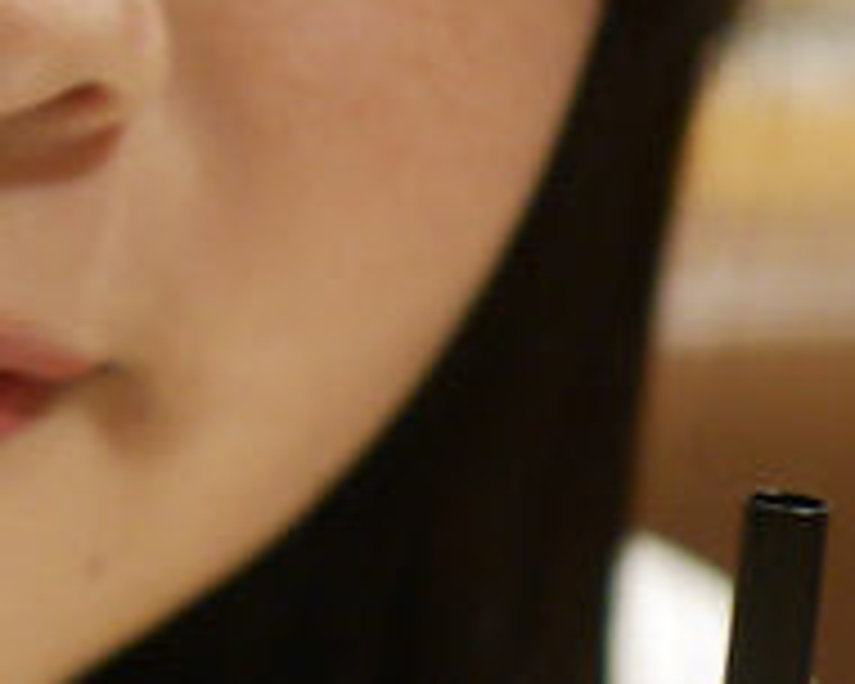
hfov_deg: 12.3
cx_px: -148
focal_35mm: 154
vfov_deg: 10.0
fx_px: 3897
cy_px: 189
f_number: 1.7
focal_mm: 15
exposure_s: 1/60
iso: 640
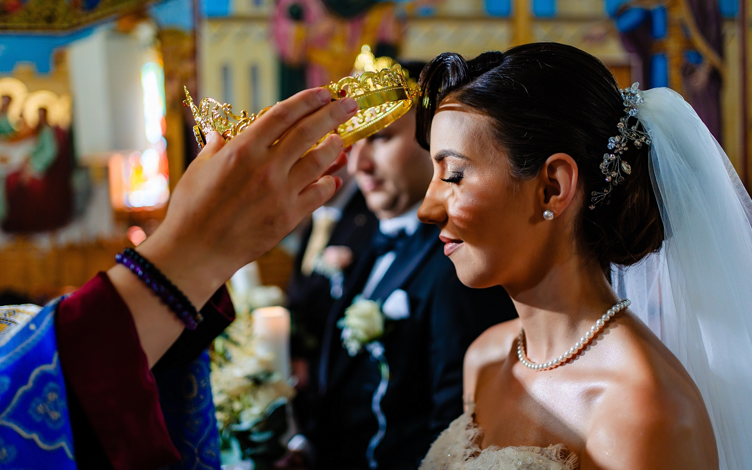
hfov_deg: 54.0
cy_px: 242
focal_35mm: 36
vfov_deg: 35.3
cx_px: 378
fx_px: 738
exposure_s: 1/160
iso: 800
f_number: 1.8
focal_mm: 35
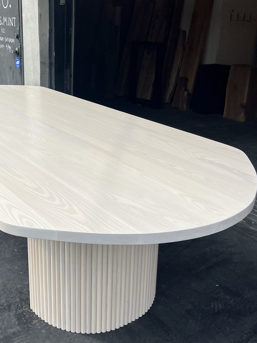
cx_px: 64
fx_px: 416
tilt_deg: -19.2
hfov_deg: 33.7
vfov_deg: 44.6
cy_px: 139
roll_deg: -0.5
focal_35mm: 42
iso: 50
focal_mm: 5.7
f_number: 1.5
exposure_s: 1/2632
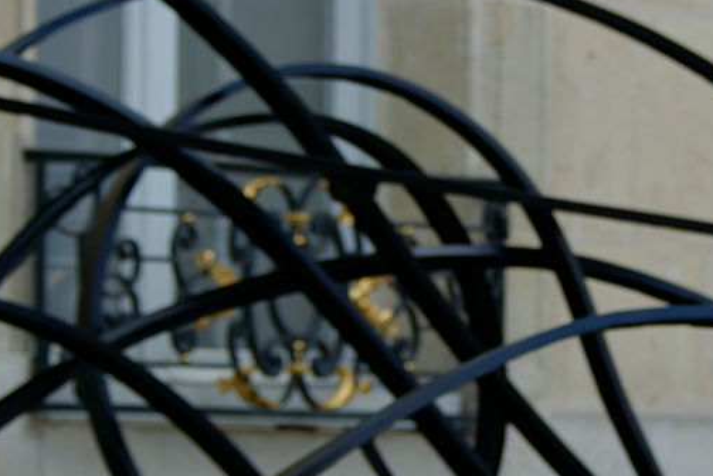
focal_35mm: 525
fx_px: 10403
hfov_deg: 3.9
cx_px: 710
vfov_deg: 2.6
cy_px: 268
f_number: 4.8
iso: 200
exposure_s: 1/500
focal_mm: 95.6
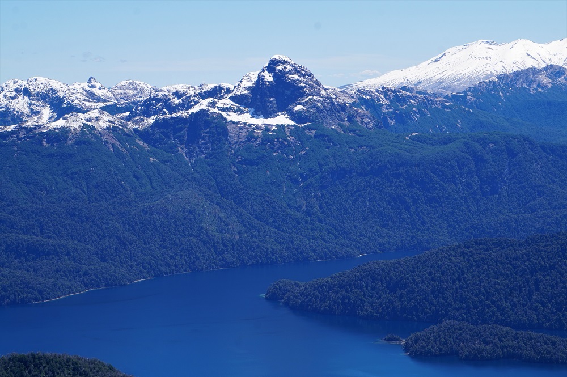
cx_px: 284
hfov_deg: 20.3
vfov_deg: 13.6
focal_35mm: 100
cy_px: 188
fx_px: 1582
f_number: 11
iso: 100
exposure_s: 1/160
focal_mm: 67
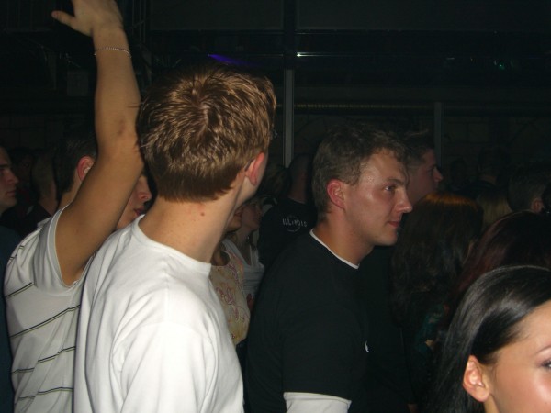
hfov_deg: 41.2
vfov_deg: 31.5
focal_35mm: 46
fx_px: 732
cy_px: 206
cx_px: 276
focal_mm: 9.5
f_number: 3.1
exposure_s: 1/60
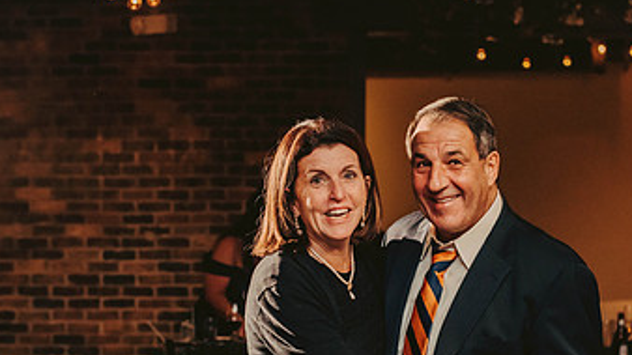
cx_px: 333
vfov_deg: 13.4
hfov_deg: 23.7
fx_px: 1508
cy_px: 277
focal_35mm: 90
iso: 2000
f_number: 3.2
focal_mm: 50
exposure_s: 1/200
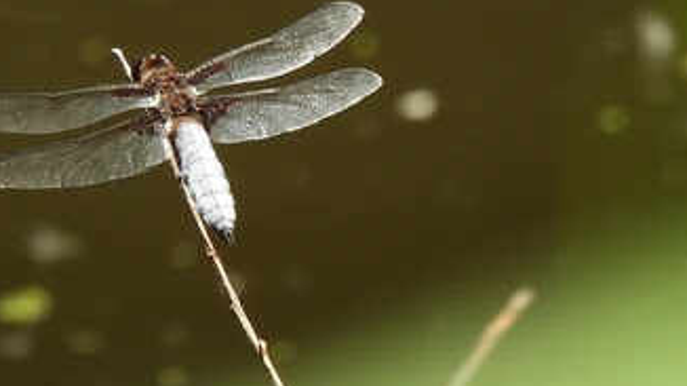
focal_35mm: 2033
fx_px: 37016
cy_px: 112
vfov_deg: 0.6
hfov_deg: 1.1
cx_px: 247
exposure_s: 1/160
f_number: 5.6
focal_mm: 170
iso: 100
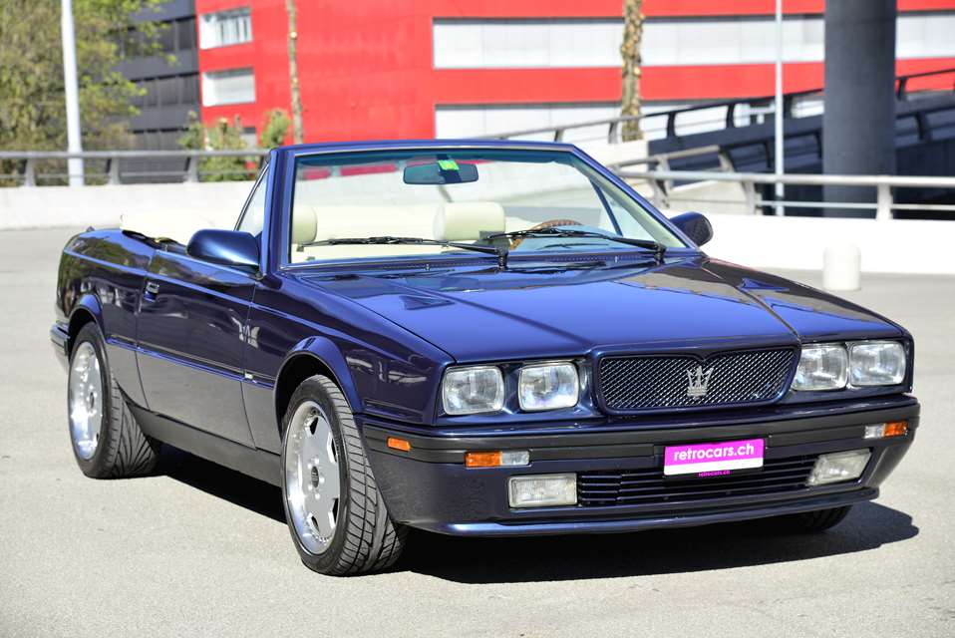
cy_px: 319
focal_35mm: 86
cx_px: 478
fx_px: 2283
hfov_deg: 23.6
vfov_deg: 15.9
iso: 200
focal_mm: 86
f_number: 7.1
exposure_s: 1/250
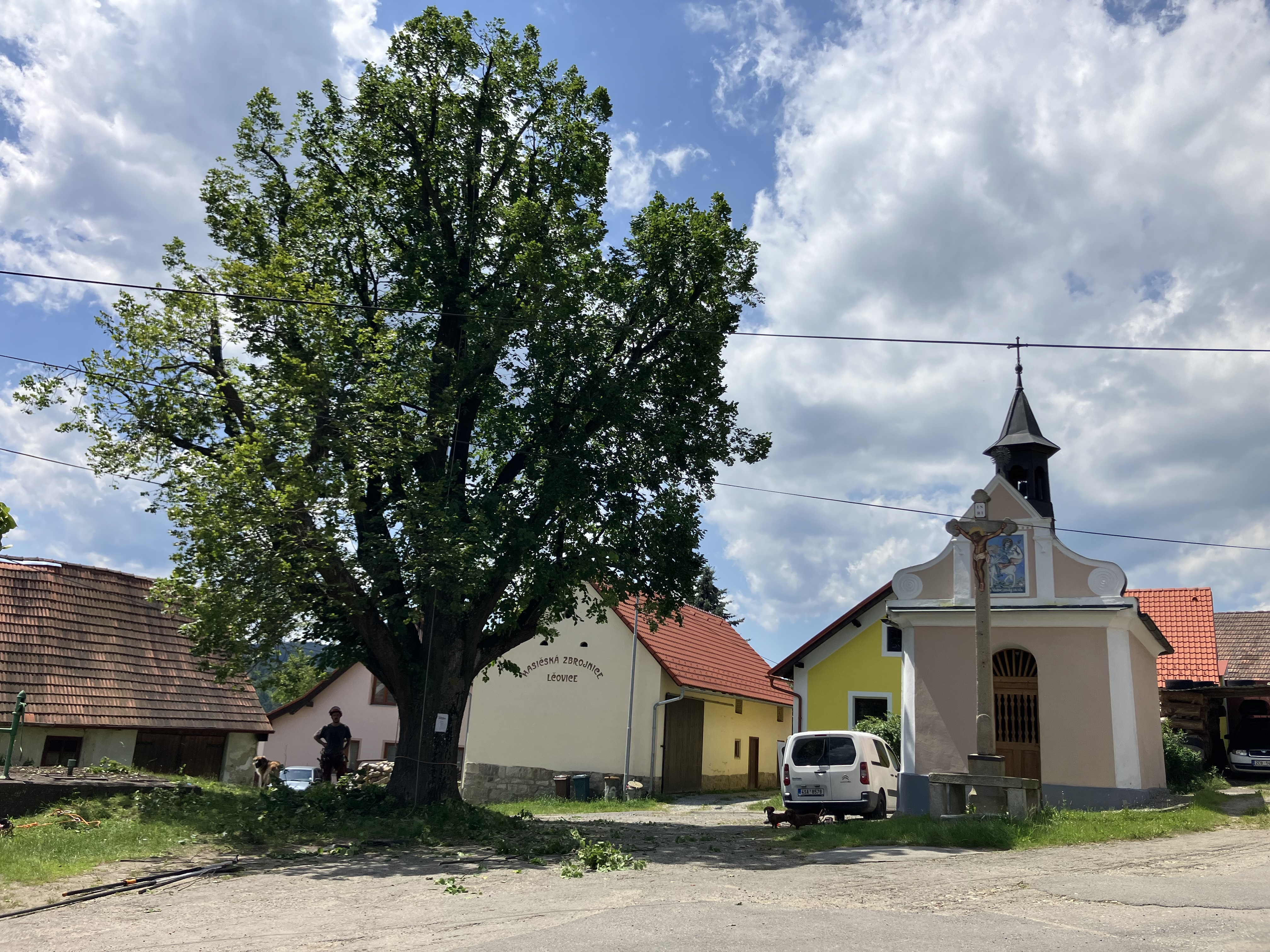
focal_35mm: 28
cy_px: 476
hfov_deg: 63.4
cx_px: 635
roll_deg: -5.0
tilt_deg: +15.3
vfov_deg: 49.7
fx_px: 1027
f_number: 1.8
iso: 32
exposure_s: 1/4049
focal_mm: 3.99
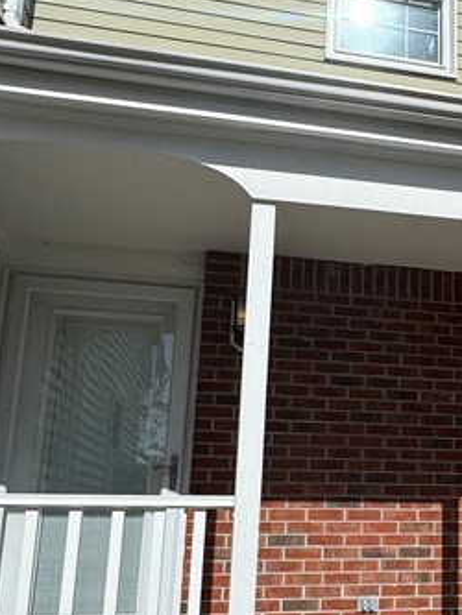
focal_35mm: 43
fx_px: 765
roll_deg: -0.9
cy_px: 360
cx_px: 438
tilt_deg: +11.7
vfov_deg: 43.7
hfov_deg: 31.6
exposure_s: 1/3906
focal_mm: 2.22
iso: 40
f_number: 2.2
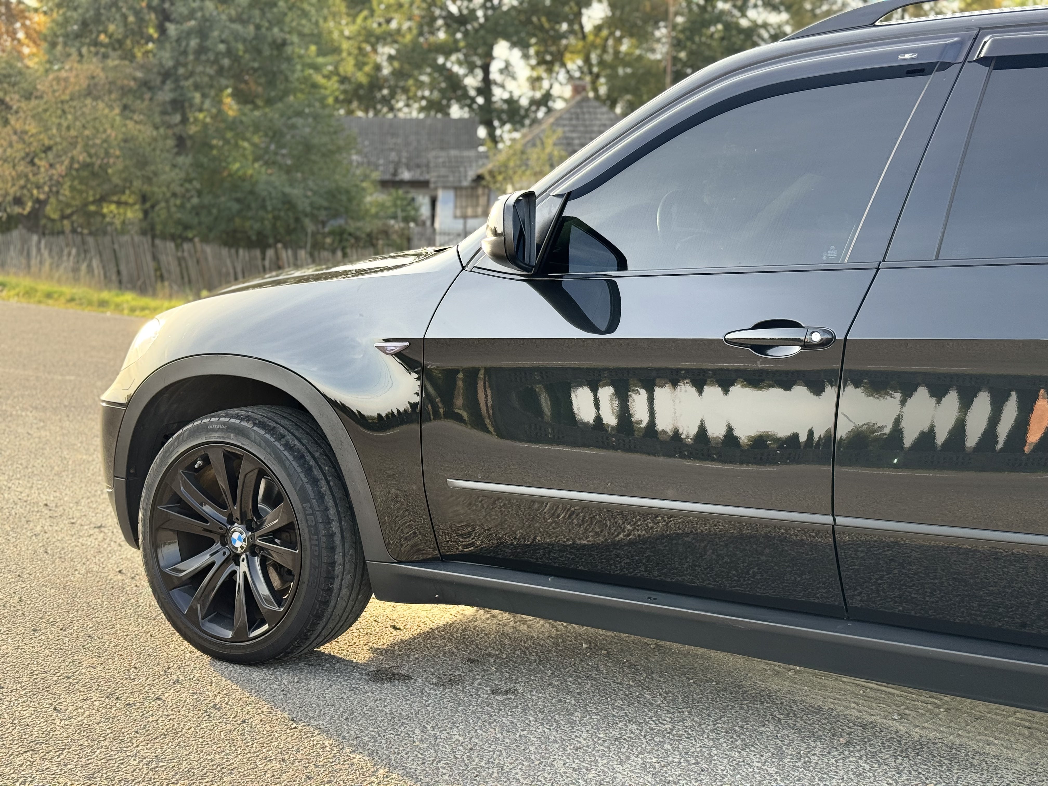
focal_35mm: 48
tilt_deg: -6.5
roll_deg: +0.5
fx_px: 1453
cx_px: 524
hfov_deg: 39.7
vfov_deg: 30.3
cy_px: 393
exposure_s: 1/448
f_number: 1.78
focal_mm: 6.76
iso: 64
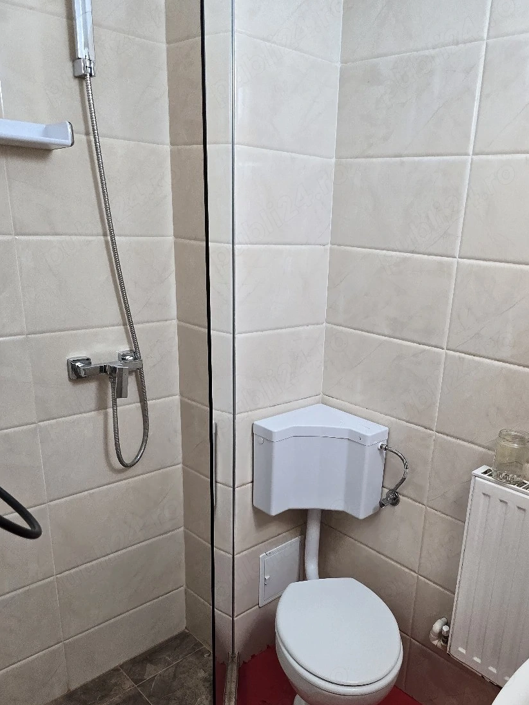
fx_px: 571
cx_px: 322
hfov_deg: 49.4
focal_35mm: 28
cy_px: 409
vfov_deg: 63.1
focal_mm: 6.3
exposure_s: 1/101
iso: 100
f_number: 1.7
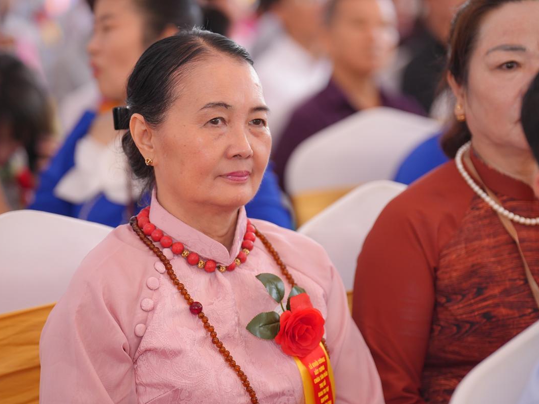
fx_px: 1931
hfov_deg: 15.9
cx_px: 249
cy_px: 203
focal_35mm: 124
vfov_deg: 12.0
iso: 800
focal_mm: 114
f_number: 2.8
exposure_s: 1/160
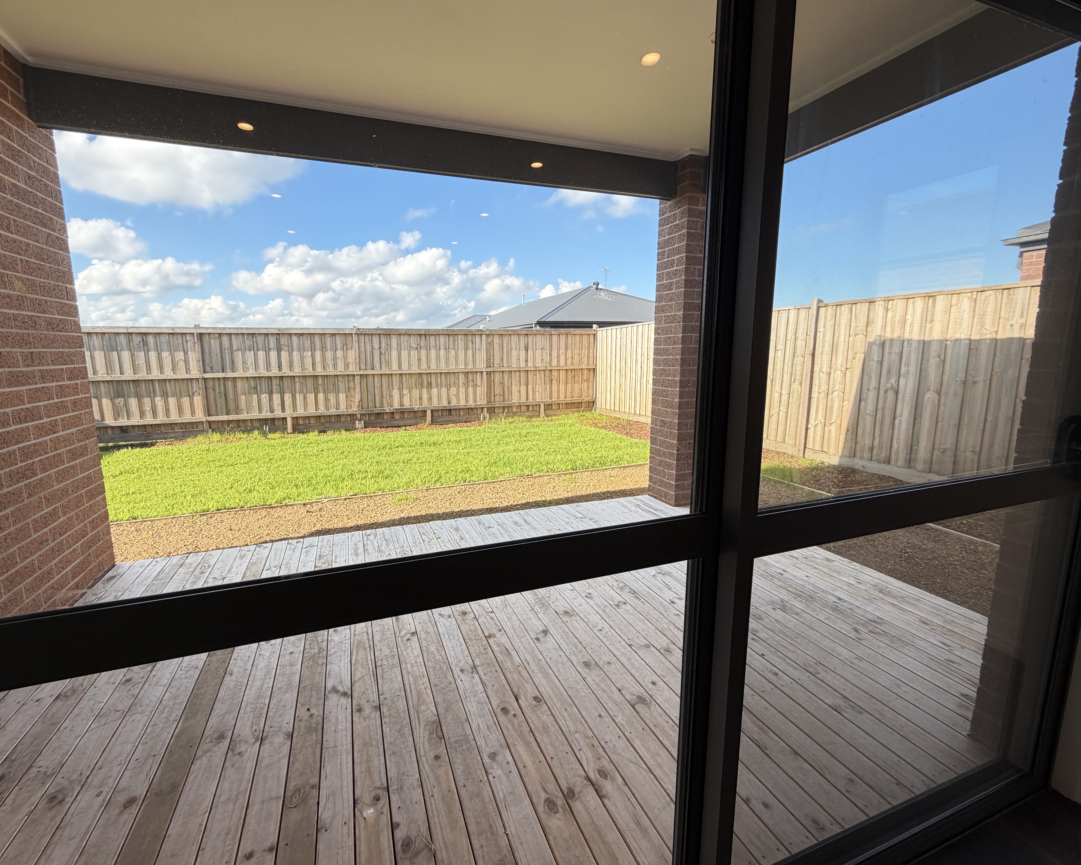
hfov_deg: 96.8
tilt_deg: -9.0
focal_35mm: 15
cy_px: 423
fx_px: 480
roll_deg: +0.5
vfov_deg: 84.0
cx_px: 520
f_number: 2.2
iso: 64
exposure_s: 1/502
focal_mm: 2.22
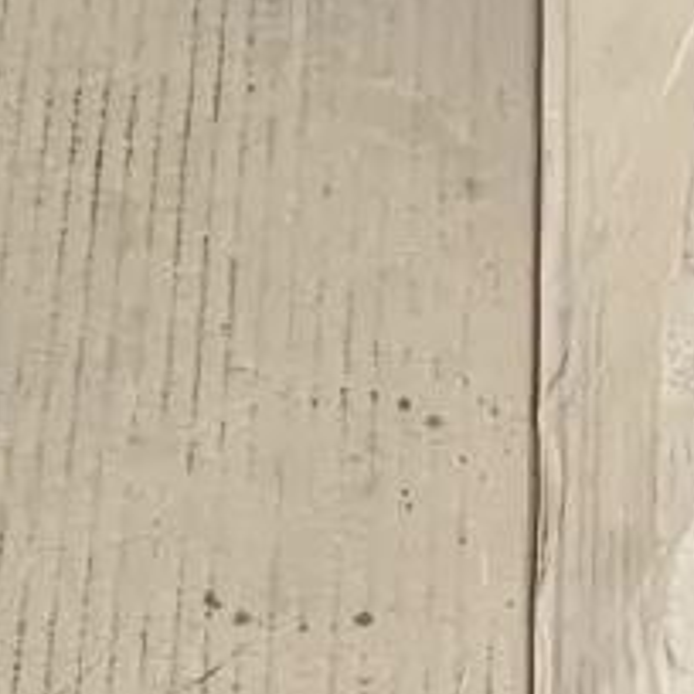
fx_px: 4899
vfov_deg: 8.1
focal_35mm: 216
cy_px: 95
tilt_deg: -32.8
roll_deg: +1.9
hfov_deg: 8.1
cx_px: 340
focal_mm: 5.96
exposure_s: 1/50
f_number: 1.6
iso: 160
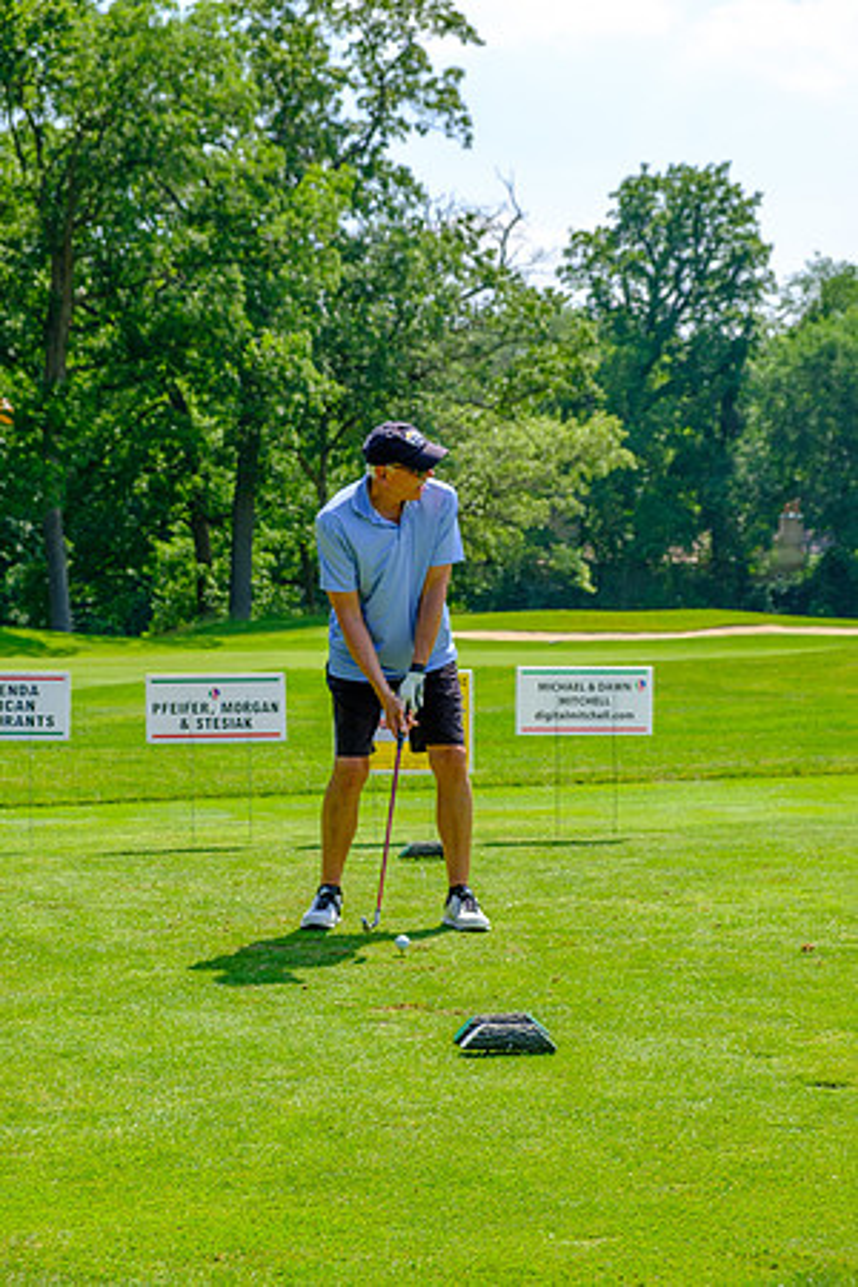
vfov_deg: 27.7
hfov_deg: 18.7
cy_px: 644
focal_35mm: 73
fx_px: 2610
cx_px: 429
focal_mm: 48.4
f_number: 5.6
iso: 200
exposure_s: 1/320
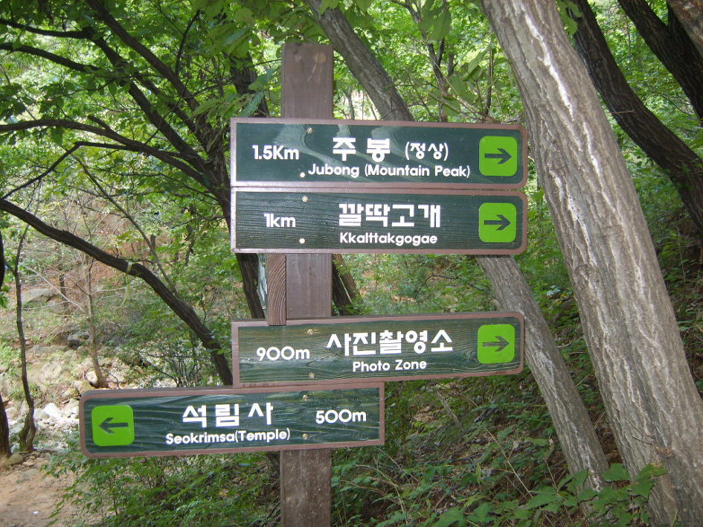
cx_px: 352
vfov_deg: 40.7
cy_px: 264
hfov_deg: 52.6
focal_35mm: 35
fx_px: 711
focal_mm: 7.4
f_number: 2.8
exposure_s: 1/30
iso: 100
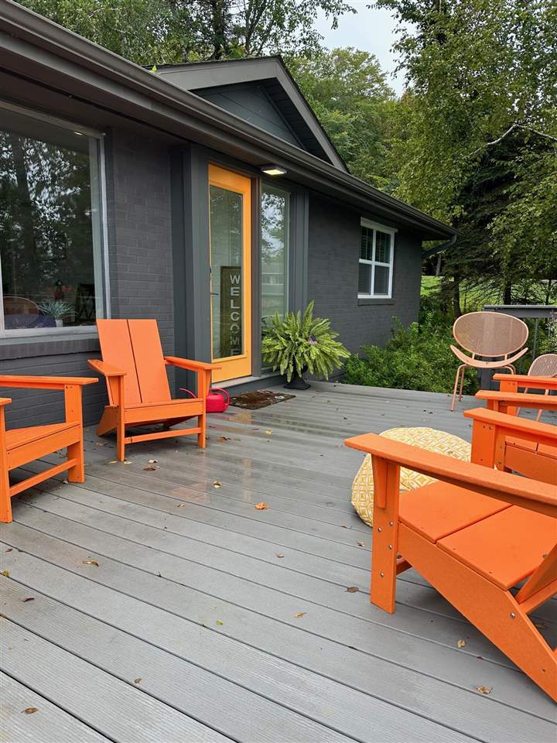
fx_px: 515
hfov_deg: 56.8
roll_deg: -0.5
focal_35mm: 24
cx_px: 278
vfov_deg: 71.6
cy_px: 372
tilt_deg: -8.2
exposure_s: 1/694
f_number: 1.78
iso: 80
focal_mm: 6.86
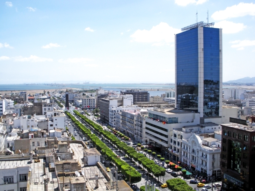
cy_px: 96
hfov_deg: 51.4
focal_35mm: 36
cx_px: 128
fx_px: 265
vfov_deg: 39.7
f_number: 5.6
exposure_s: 1/402
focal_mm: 6.3
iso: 64
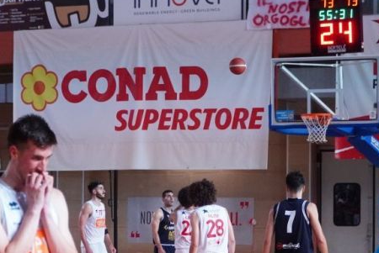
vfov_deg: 9.0
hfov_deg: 13.5
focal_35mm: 152
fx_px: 1601
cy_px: 200
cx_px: 162
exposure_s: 1/1000
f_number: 4
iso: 5000
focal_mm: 57
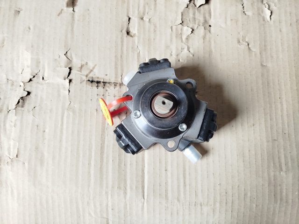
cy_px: 112
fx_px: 207
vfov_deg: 56.8
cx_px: 150
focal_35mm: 24
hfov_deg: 71.6
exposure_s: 1/33
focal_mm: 5.31
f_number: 1.7
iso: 200
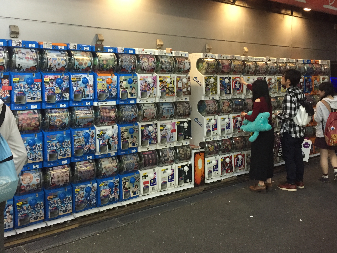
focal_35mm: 36
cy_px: 110
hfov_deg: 51.3
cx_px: 164
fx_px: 350
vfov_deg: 39.6
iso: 250
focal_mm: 4.15
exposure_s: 1/30
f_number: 2.2
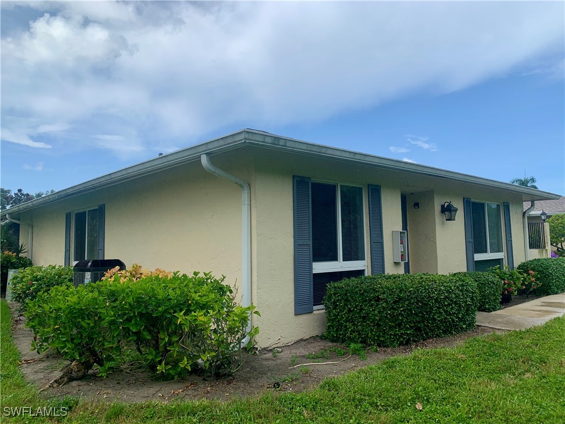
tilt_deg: +6.7
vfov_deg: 53.1
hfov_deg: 67.3
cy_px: 212
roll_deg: +1.0
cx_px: 282
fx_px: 424
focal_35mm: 26
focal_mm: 4.25
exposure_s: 1/2681
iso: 25
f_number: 1.8
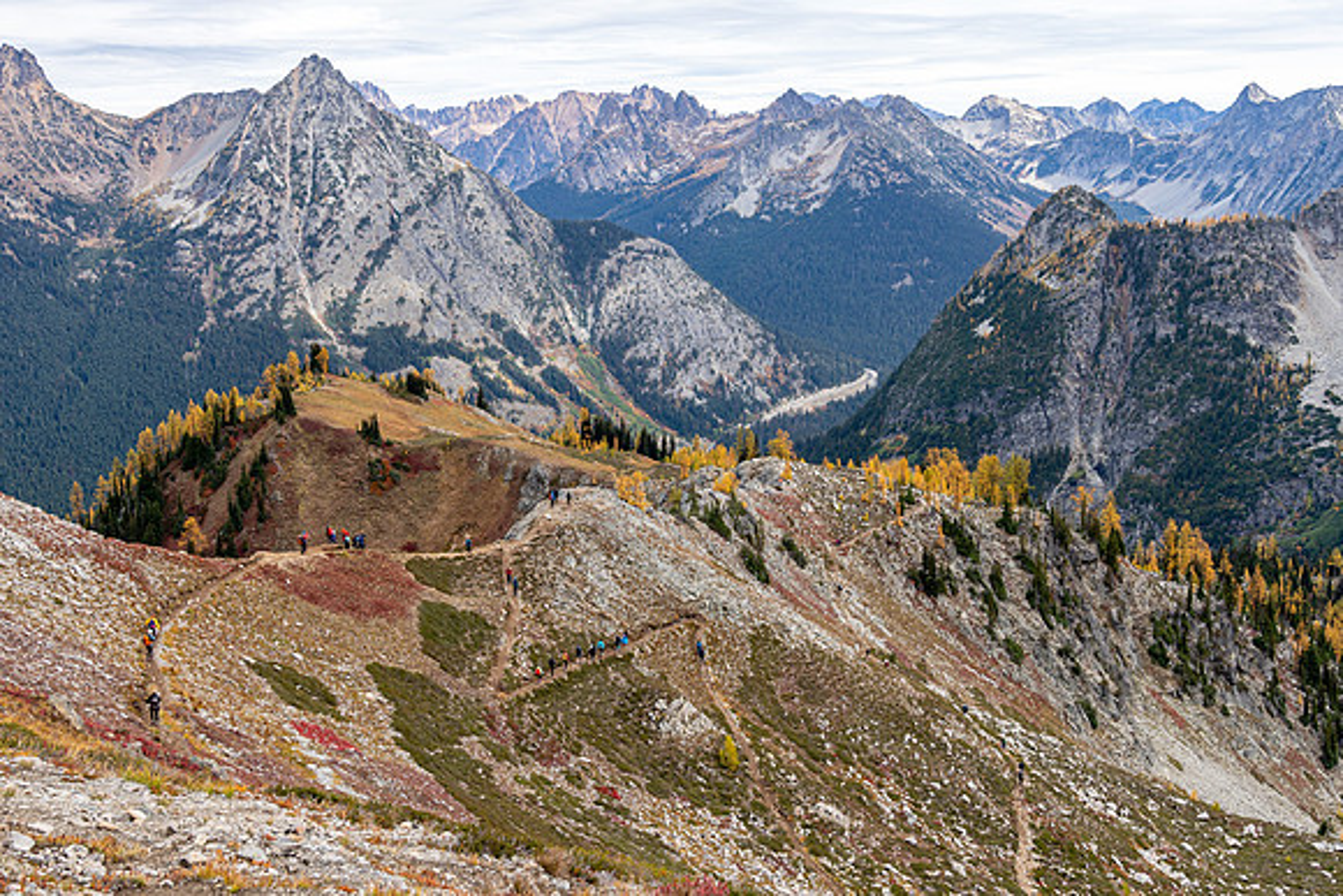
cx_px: 672
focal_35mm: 36
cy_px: 448
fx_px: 1343
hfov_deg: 53.1
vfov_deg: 36.9
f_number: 4.5
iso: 100
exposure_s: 1/200
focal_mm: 24
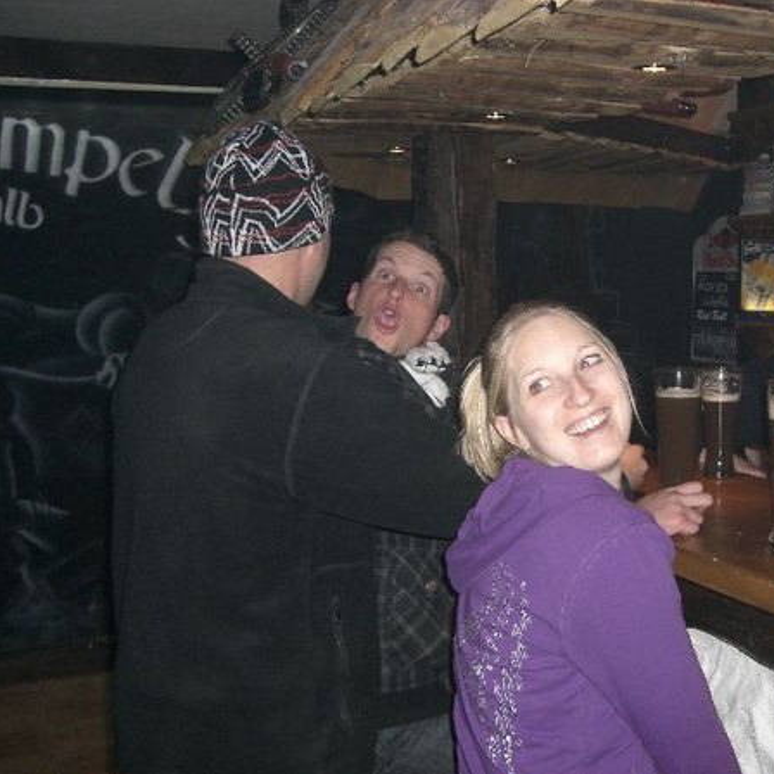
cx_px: 485
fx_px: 1138
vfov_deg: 37.6
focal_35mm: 45
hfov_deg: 37.3
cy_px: 387
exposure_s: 1/60
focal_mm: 6.2
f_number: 2.7
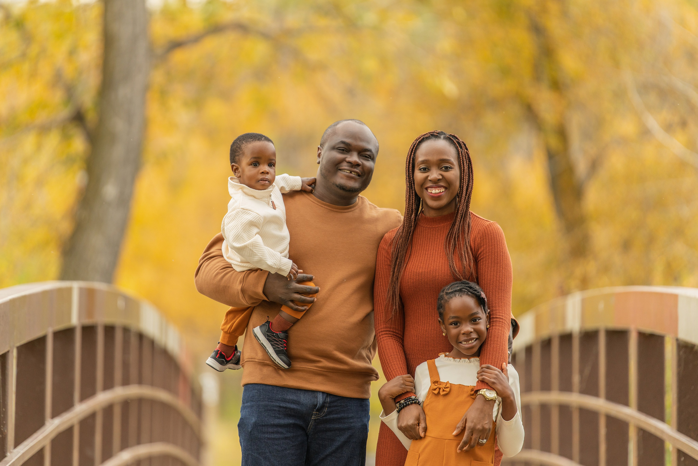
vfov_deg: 9.1
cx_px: 349
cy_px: 233
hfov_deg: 13.7
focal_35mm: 150
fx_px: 2908
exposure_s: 1/1600
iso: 400
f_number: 2
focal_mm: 150
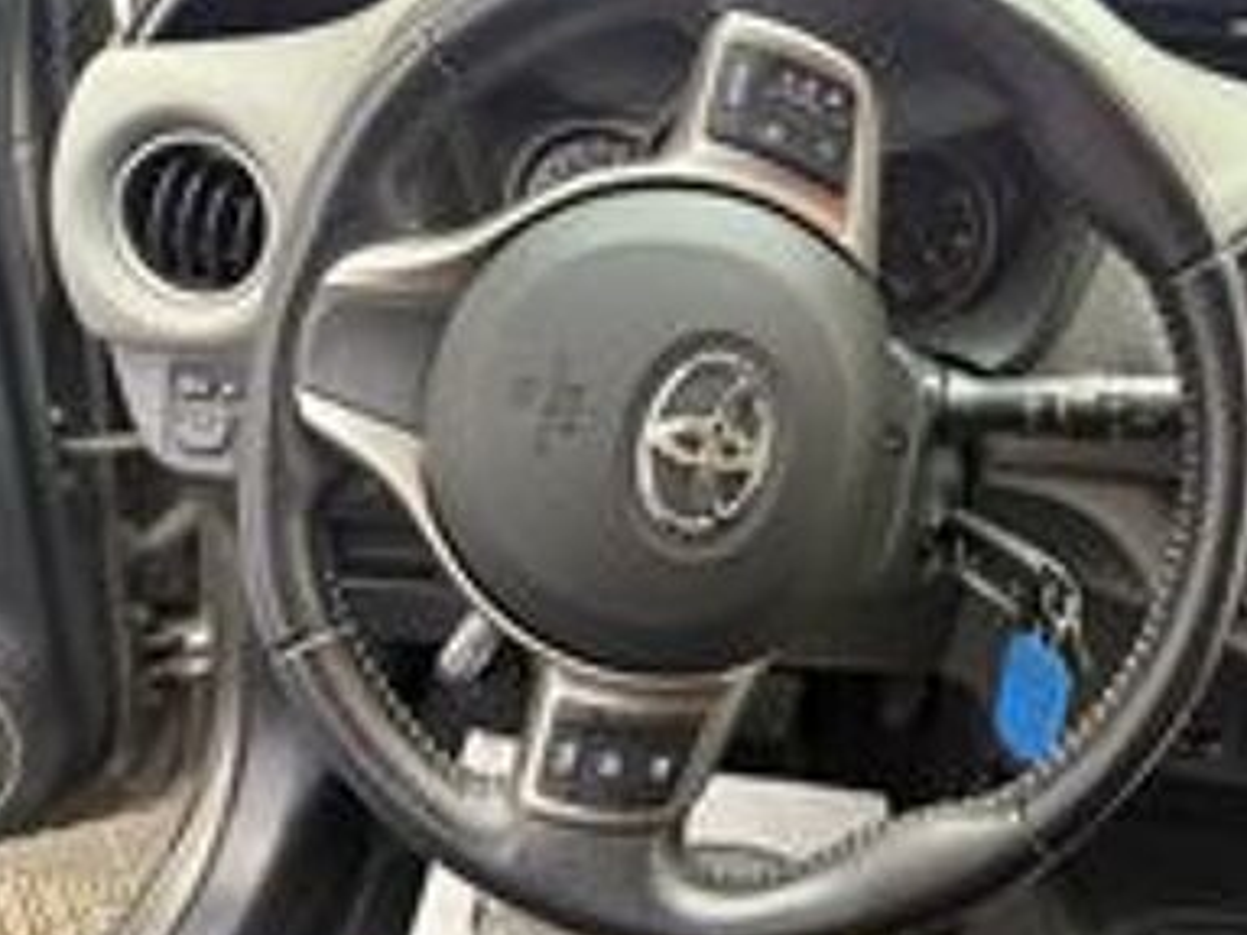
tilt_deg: -30.9
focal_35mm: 30
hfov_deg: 59.4
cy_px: 471
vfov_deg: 46.8
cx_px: 753
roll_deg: -3.7
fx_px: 1081
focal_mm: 6.76
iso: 800
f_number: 1.78
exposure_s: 1/50
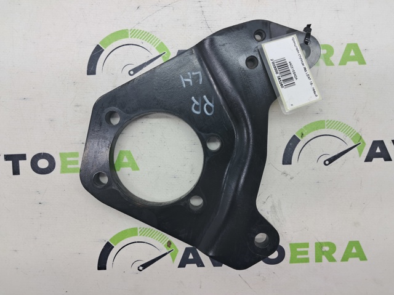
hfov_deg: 65.4
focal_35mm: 27
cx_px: 197
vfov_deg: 51.3
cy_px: 148
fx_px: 307
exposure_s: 1/50
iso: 50
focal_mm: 4
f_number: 1.8
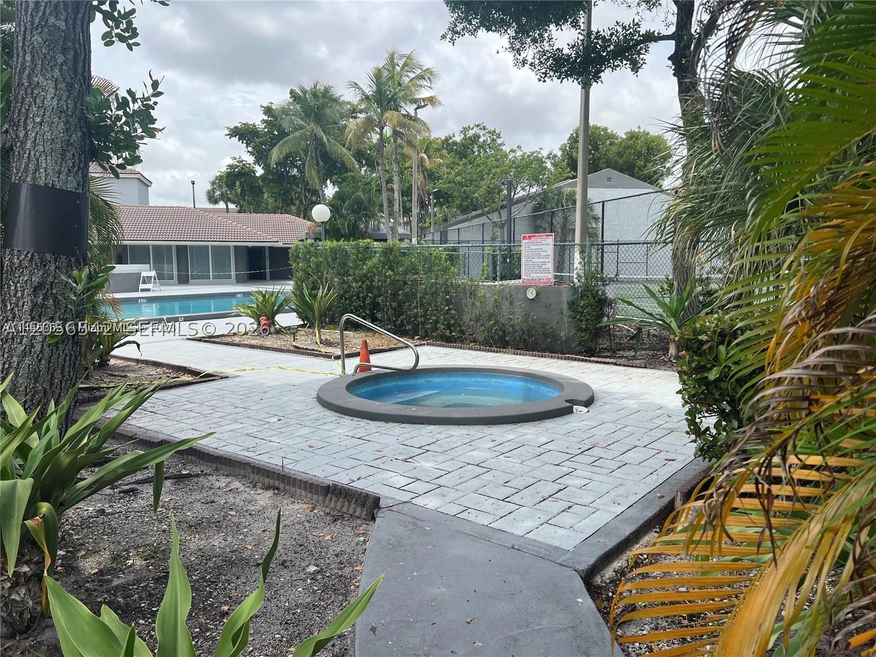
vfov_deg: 53.1
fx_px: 658
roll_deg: +0.7
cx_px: 438
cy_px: 328
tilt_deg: -5.7
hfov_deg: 67.3
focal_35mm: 26
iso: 50
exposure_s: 1/2513
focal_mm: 5.7
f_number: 1.5
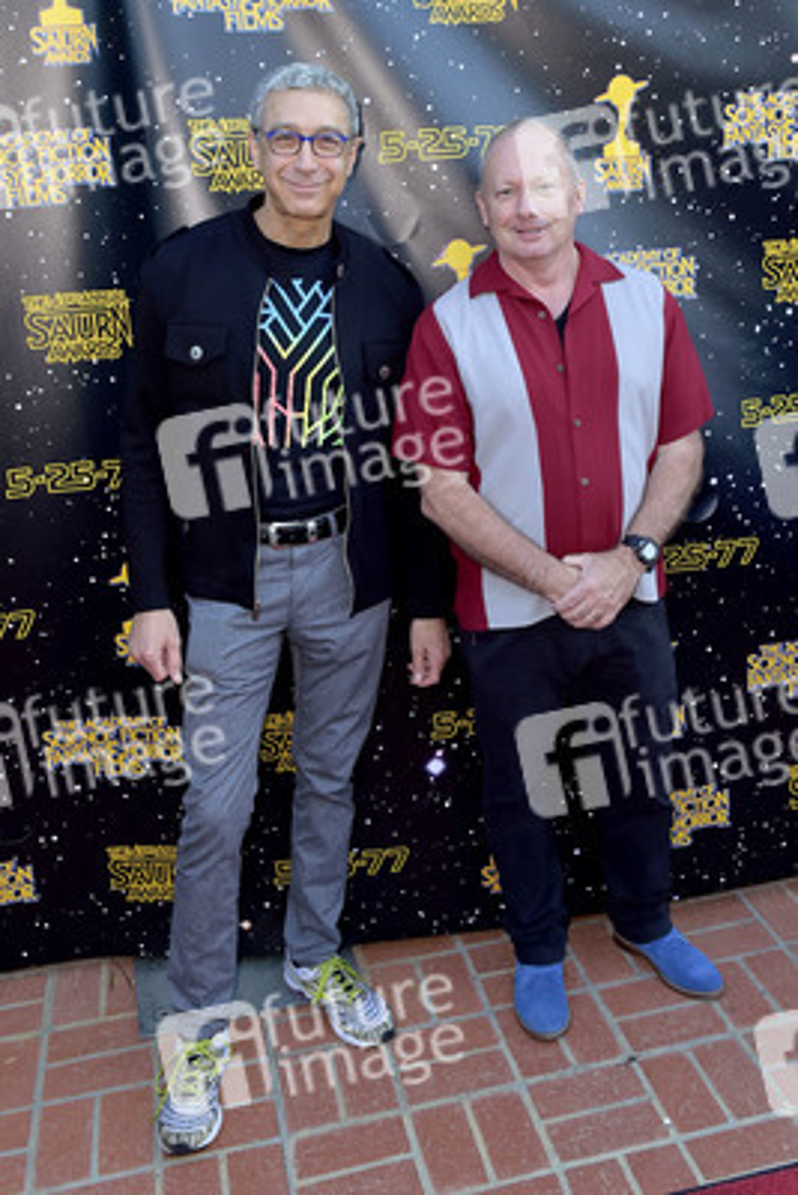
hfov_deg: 45.0
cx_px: 399
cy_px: 598
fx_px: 963
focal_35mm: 29
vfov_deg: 63.6
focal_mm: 29
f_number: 6.3
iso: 500
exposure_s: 1/320
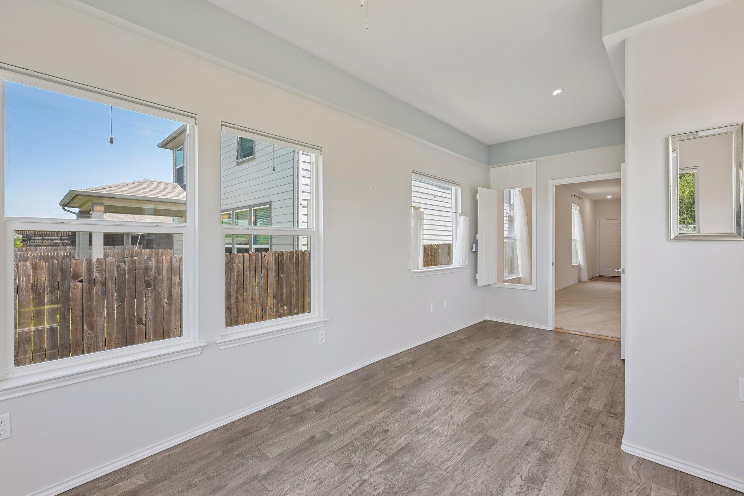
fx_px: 331
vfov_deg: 73.7
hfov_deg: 96.7
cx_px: 361
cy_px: 244
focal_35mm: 16
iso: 100
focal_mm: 15
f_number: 6.7
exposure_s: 1/30
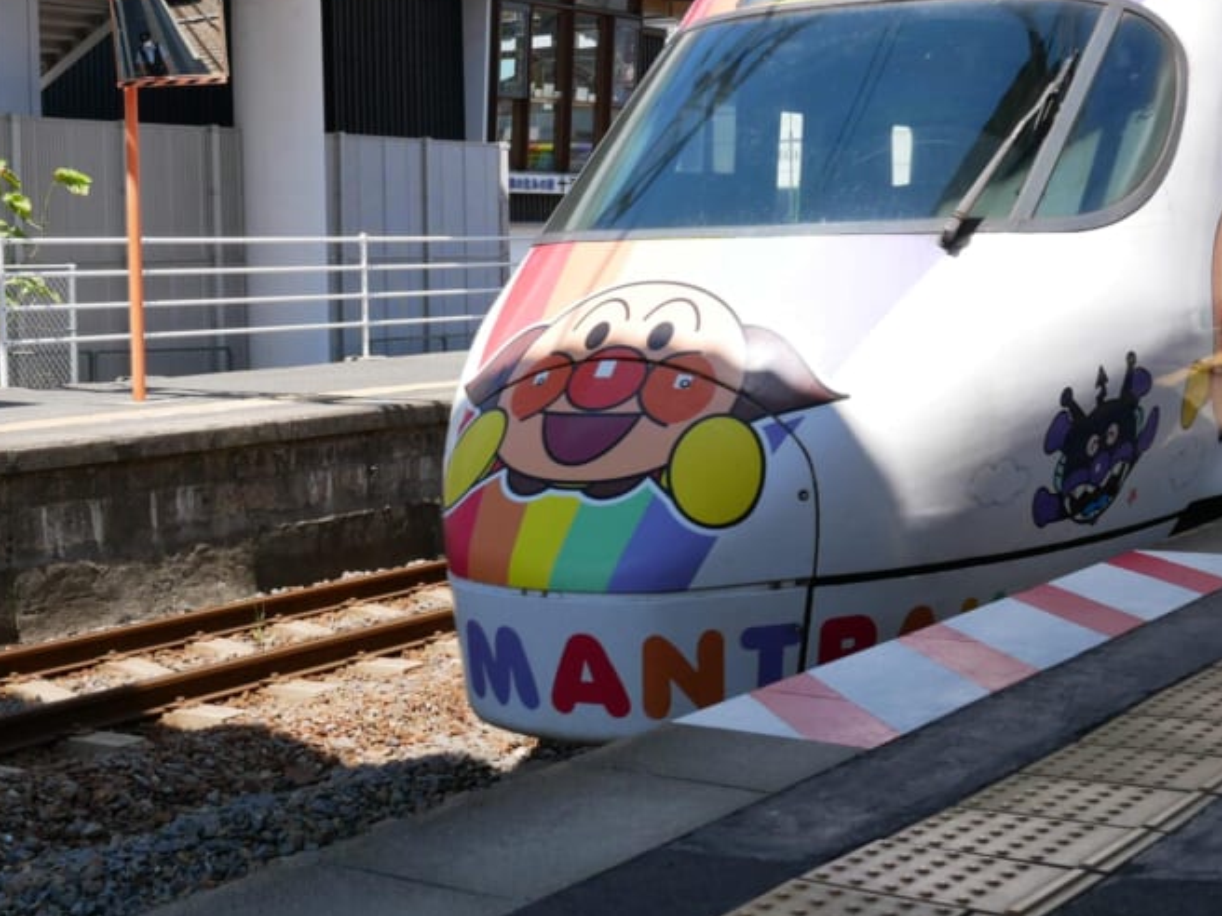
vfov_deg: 24.0
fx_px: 2153
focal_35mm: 61
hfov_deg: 31.5
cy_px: 344
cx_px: 460
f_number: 5.6
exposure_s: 1/500
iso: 200
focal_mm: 20
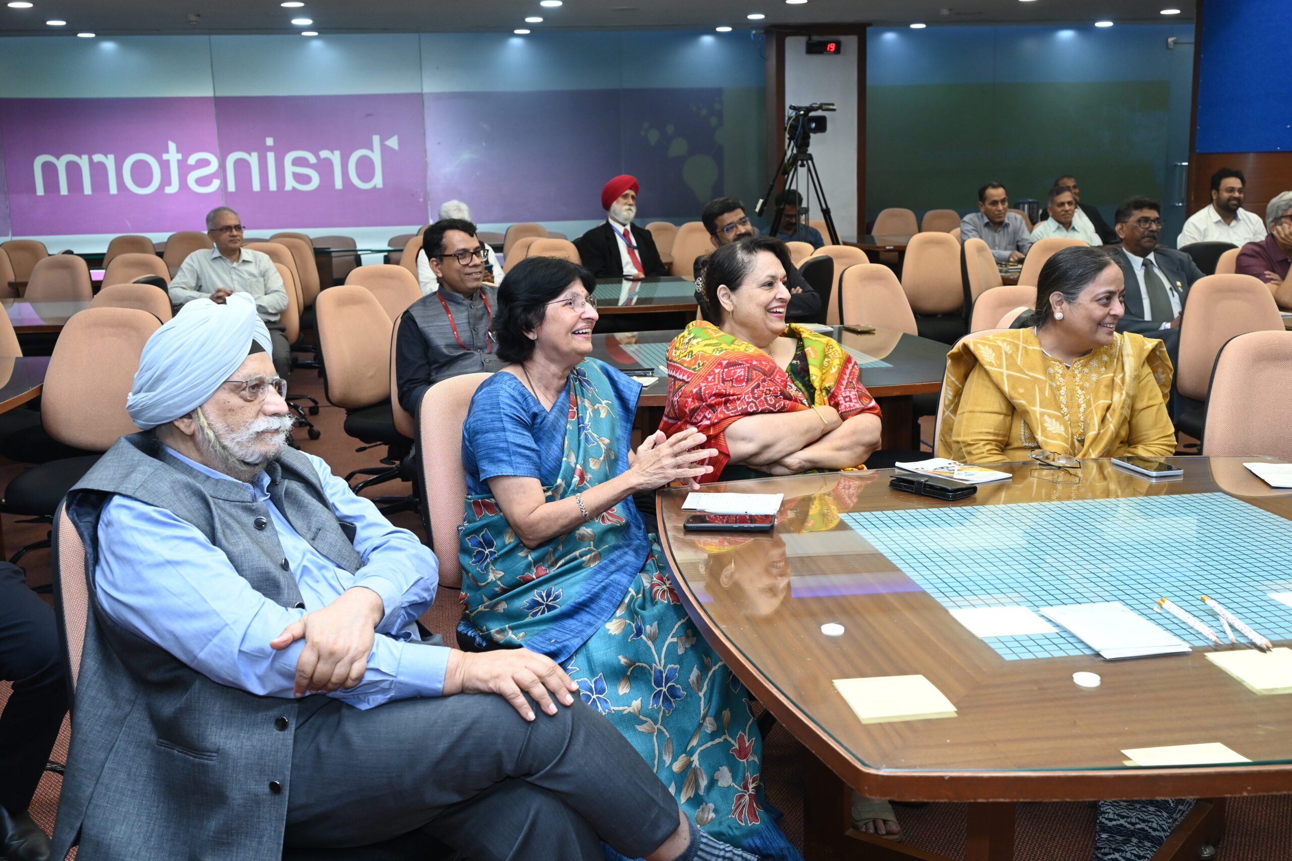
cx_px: 646
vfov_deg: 36.8
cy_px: 430
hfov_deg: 53.1
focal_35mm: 36
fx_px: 1292
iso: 2000
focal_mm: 36
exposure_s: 1/160
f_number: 6.3
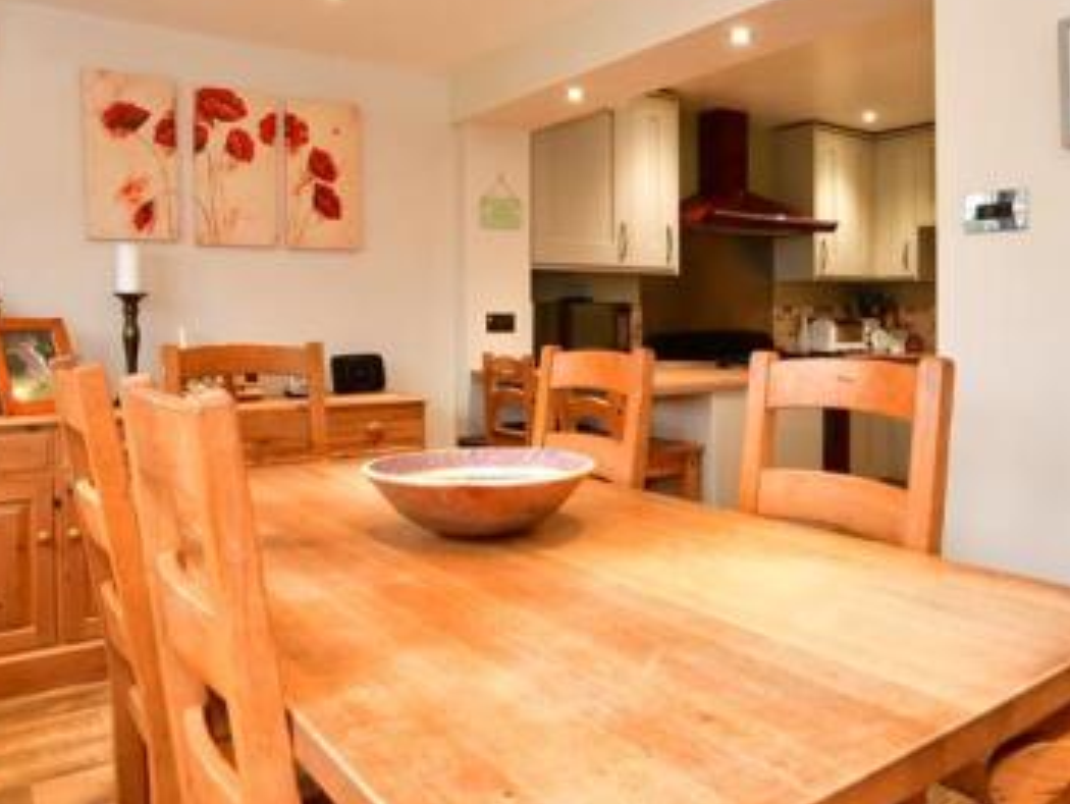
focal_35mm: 27
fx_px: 835
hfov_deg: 64.9
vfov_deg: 51.1
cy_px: 326
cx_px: 618
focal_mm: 10
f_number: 8
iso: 200
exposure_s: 1/4
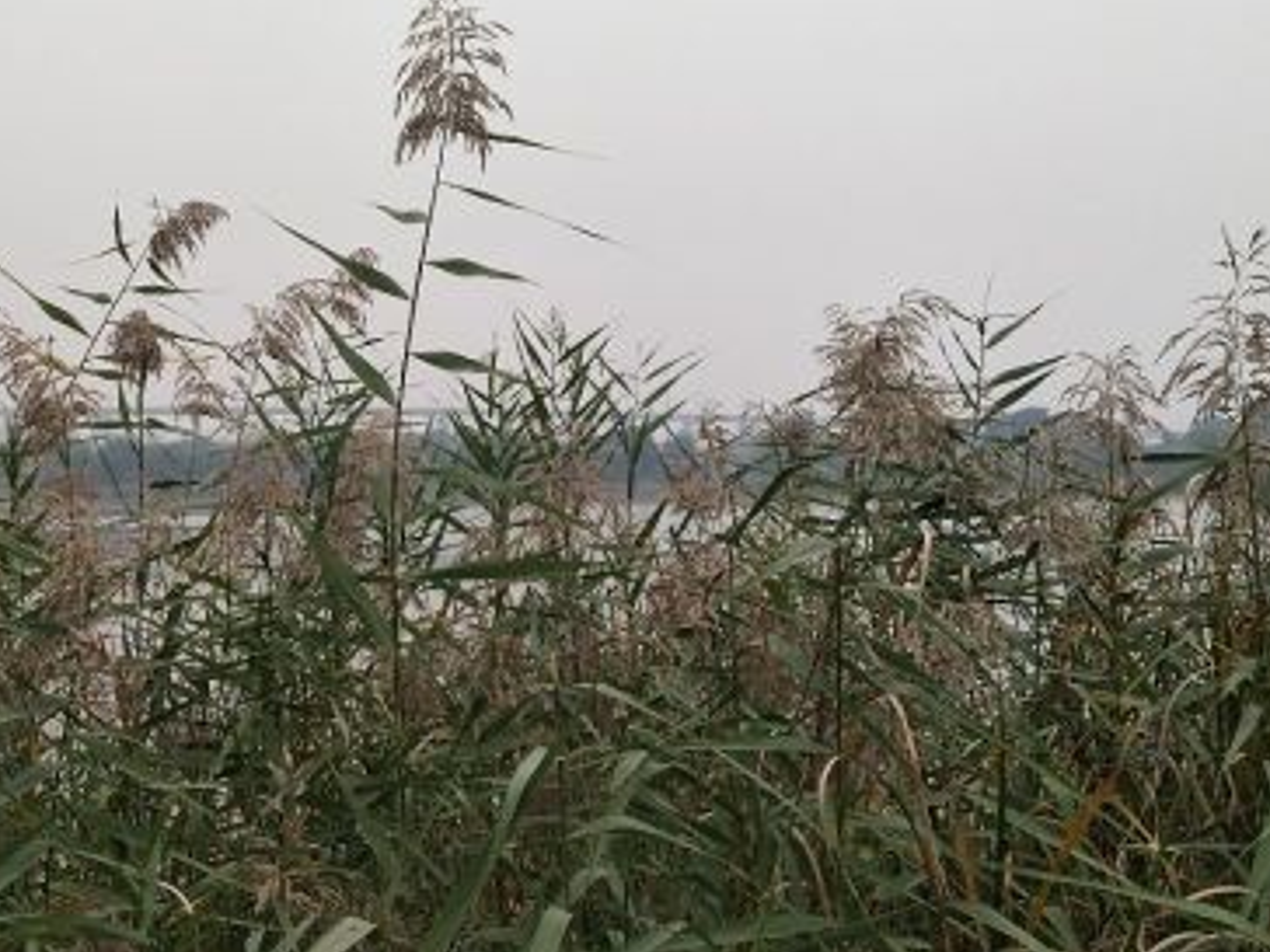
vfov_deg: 28.9
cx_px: 314
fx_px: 1834
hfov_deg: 37.2
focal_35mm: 50
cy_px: 323
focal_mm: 3.88
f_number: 2
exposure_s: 1/526
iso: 50
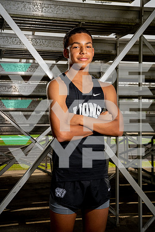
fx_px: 407
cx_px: 78
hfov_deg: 21.6
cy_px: 116
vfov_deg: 31.9
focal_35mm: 63
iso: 100
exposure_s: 1/125
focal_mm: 63
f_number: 10
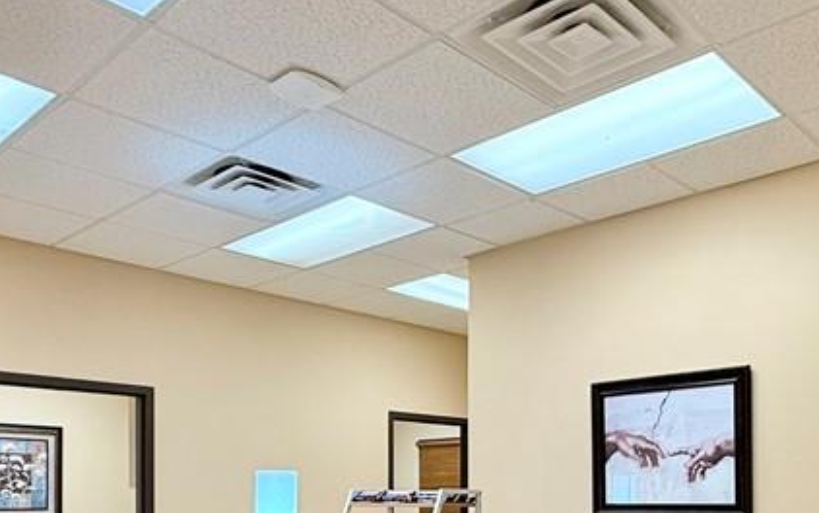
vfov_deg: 32.9
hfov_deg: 53.5
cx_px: 507
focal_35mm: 36
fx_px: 804
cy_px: 492
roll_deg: +0.3
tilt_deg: +0.5
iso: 160
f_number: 2.2
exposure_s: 1/120
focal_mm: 2.22
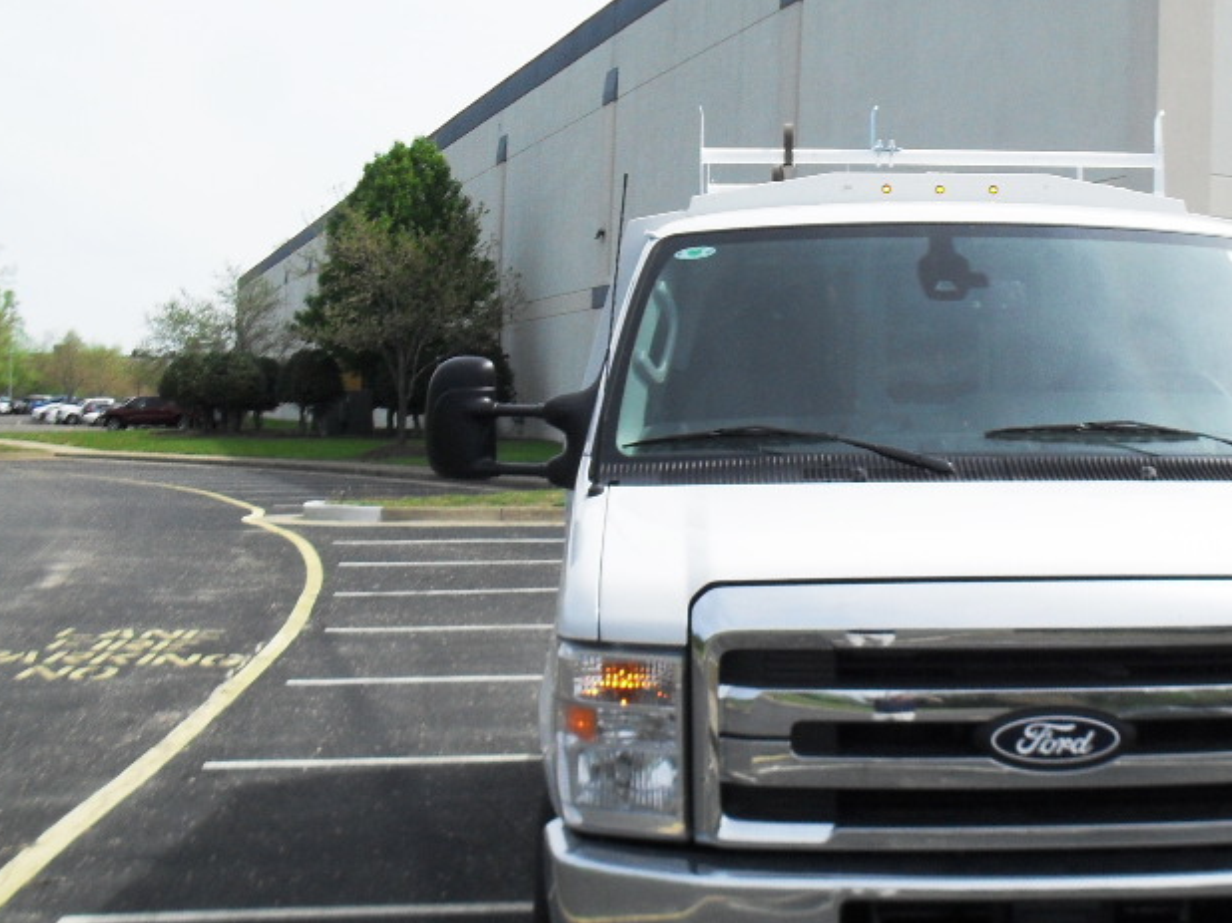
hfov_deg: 32.6
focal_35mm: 58
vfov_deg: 25.2
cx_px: 929
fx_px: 2063
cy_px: 524
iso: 100
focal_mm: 6.3
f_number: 8.4
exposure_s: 1/180
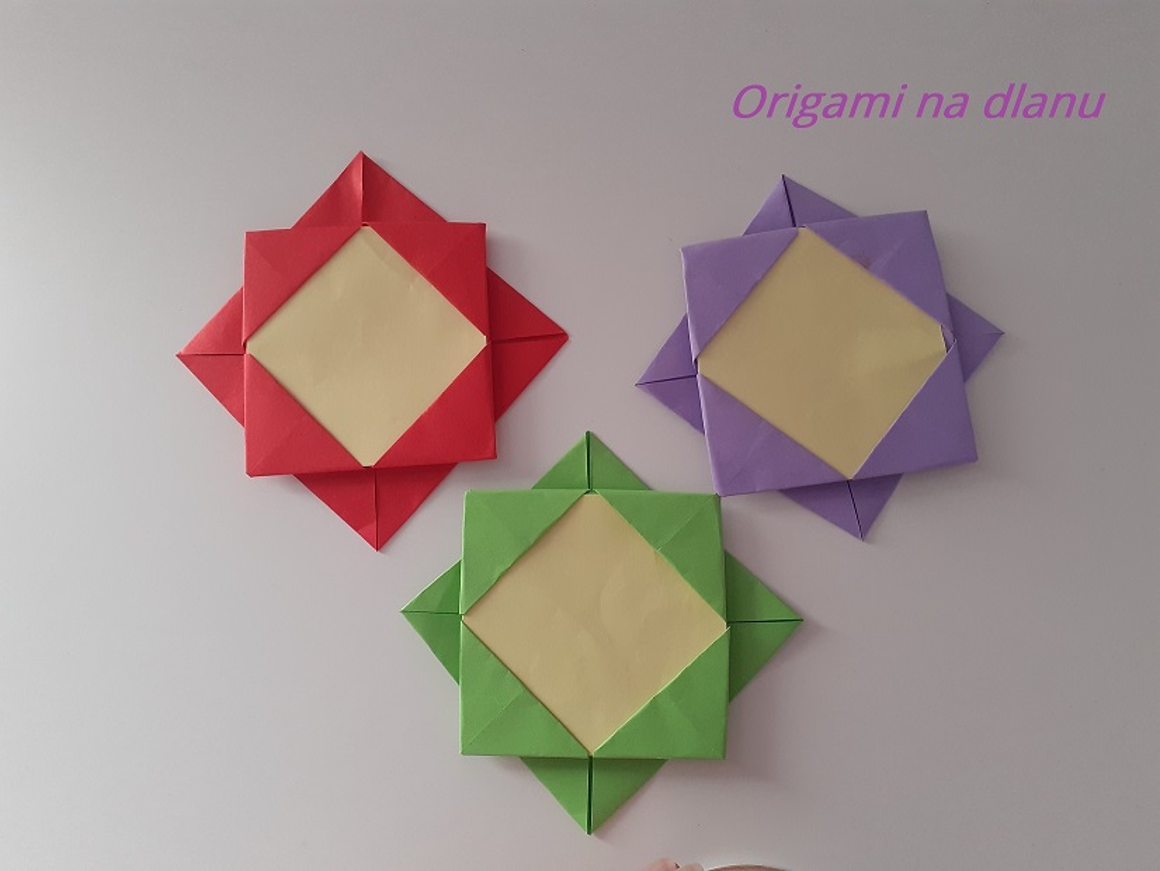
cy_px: 436
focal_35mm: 27
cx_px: 580
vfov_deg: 51.4
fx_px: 905
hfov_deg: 65.3
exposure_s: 1/50
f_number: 1.9
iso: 100
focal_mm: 3.6
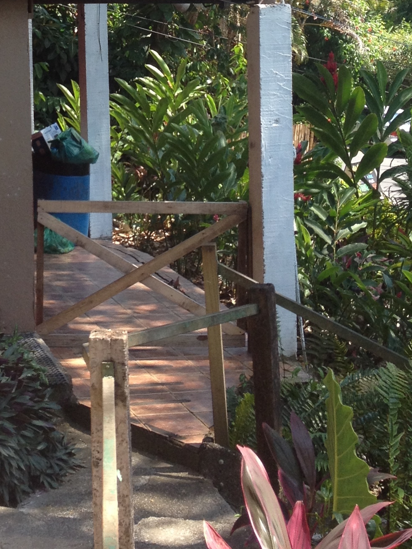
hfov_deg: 16.6
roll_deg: +2.9
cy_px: -38
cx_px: 49
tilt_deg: -1.8
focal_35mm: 88
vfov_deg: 21.2
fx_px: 1396
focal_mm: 4.28
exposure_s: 1/325
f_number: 2.4
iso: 50
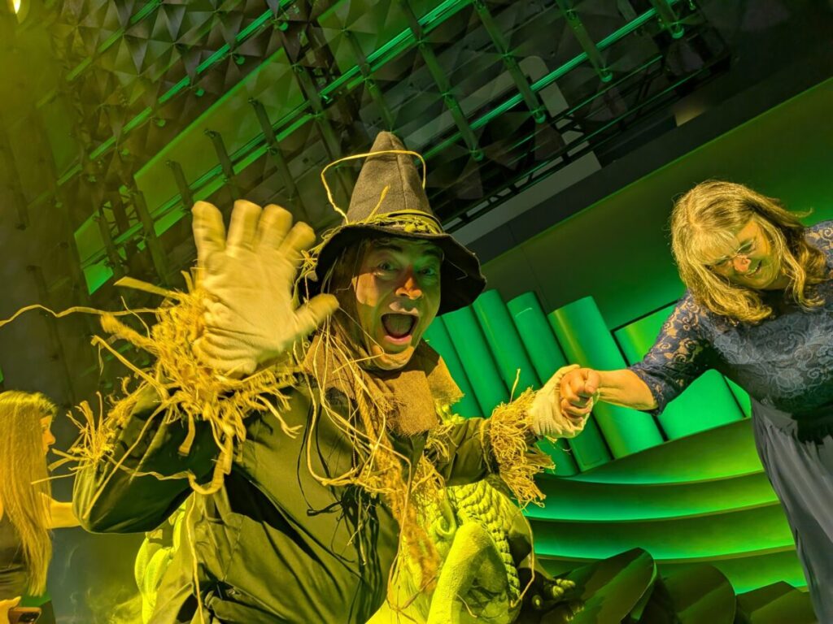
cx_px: 416
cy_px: 312
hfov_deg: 71.6
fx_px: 578
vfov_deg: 56.8
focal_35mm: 24
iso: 59
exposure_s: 1/100
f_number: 1.7
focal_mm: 4.53
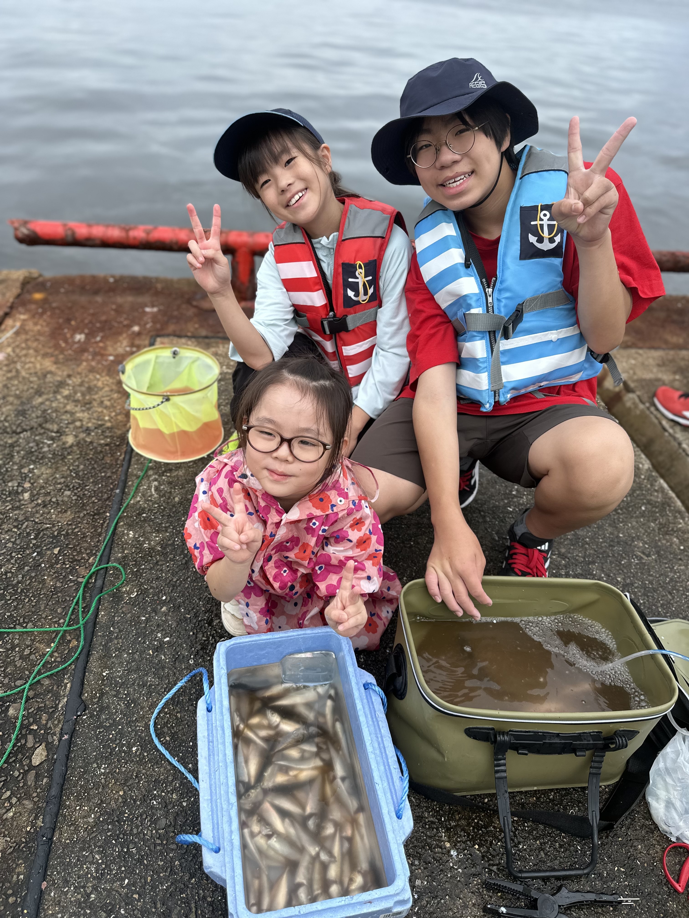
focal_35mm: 24
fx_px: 637
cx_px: 344
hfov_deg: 56.8
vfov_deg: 71.6
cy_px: 459
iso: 80
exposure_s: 1/1212
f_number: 1.78
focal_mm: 6.86
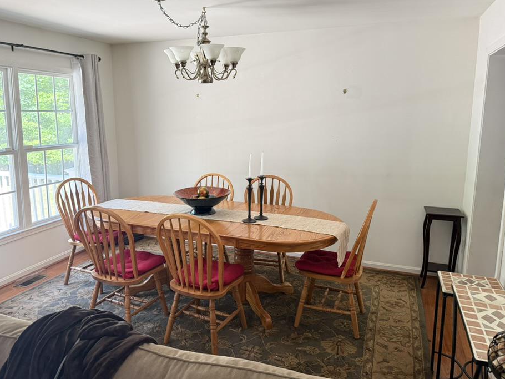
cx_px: 229
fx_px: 394
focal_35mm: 27
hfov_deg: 65.2
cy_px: 175
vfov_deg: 51.3
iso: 320
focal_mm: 6.76
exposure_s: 1/60
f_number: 1.78
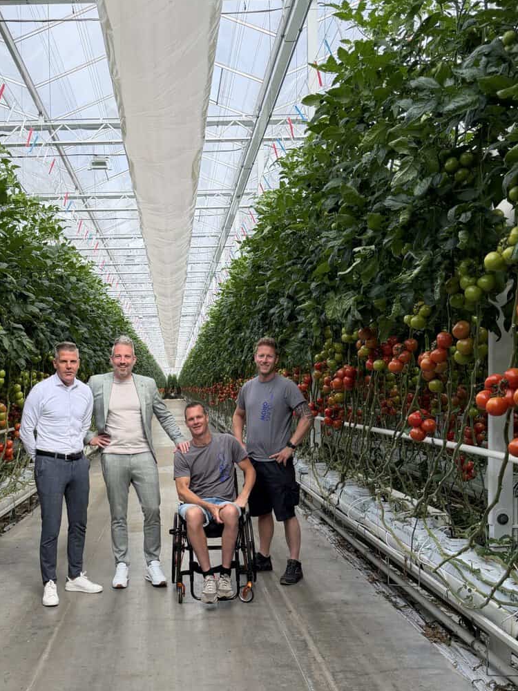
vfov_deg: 50.6
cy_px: 447
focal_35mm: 36
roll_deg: +1.3
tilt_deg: -4.6
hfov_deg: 39.2
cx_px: 177
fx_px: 718
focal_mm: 6.76
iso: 100
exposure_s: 1/1653
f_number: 1.78
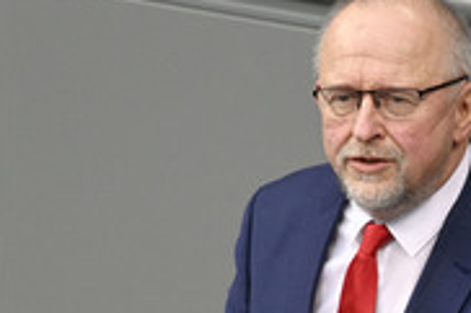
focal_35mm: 967
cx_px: 289
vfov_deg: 1.4
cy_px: 316
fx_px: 12640
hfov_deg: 2.1
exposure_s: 1/250
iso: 6400
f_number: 5.6
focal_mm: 390
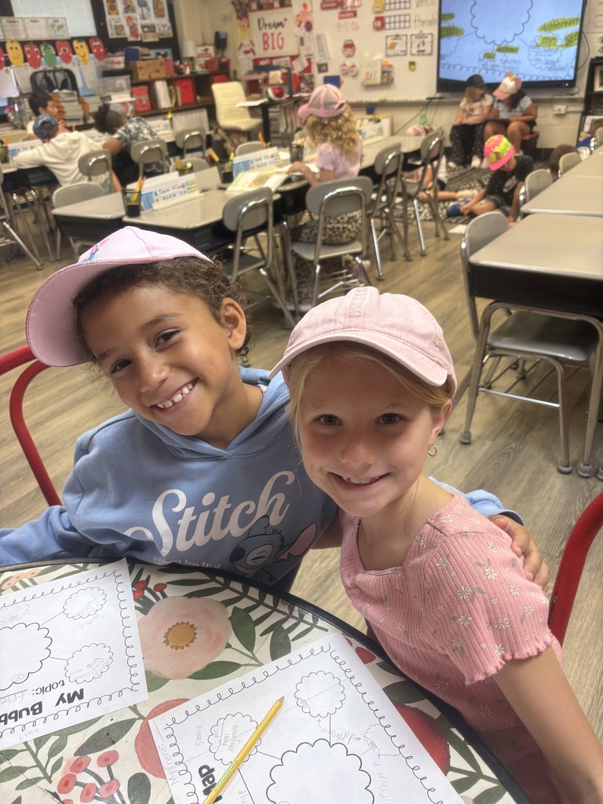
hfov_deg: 53.1
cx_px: 302
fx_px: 604
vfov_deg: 67.3
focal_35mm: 26
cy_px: 402
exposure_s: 1/60
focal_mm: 5.96
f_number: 1.6
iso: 80
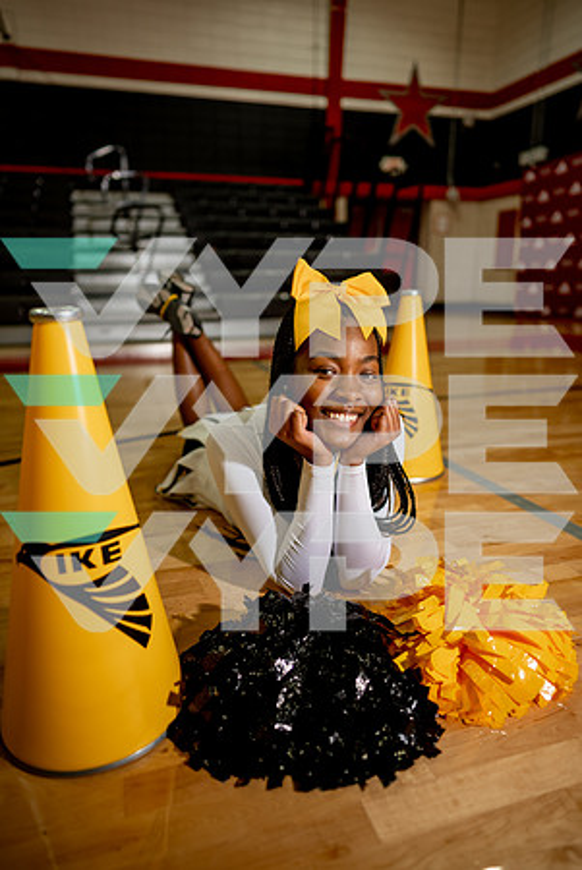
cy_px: 435
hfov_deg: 53.2
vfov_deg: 73.7
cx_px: 291
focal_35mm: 24
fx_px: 581
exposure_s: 1/400
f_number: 1.4
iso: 160
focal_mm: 24
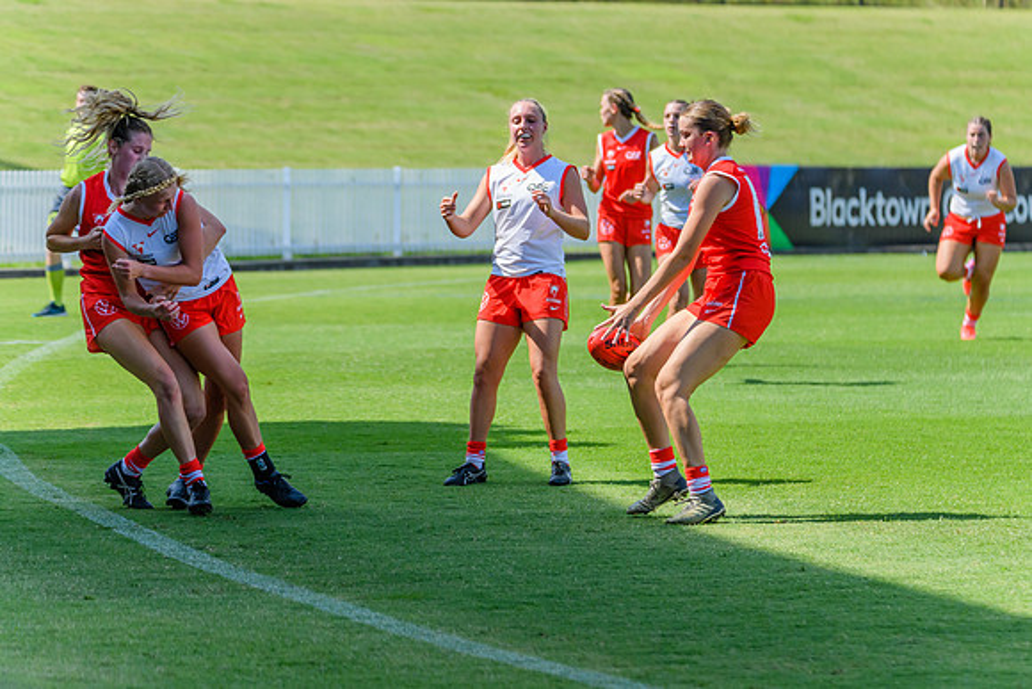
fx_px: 7840
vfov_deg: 5.0
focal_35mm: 273
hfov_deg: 7.5
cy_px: 329
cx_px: 540
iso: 800
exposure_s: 1/2000
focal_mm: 240
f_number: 5.3
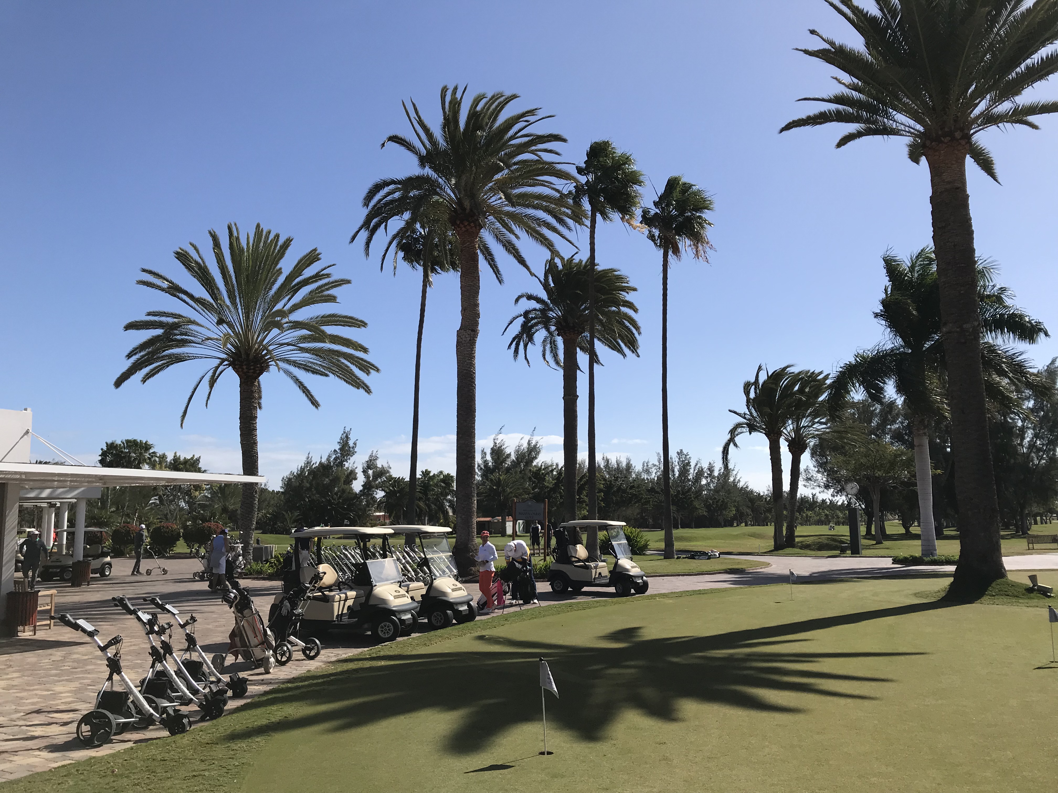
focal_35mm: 28
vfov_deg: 49.7
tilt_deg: +10.8
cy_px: 396
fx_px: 856
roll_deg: +1.8
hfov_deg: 63.4
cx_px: 529
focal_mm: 3.99
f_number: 1.8
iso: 20
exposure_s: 1/3546
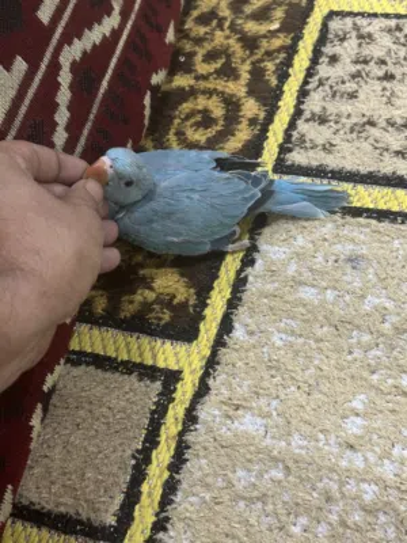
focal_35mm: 48
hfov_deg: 30.3
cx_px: 204
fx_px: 752
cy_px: 272
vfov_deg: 39.7
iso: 500
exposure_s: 1/33
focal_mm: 6.86
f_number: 1.78
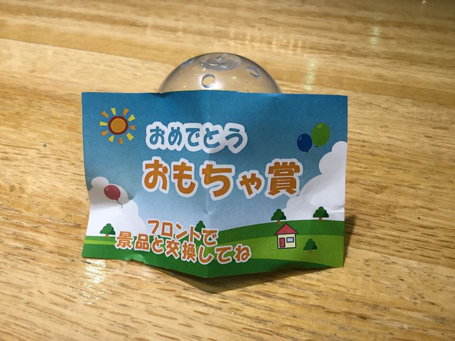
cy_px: 170
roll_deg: -1.2
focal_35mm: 31
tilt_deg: -37.4
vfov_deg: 45.4
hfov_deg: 58.4
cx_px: 228
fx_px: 407
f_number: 2.4
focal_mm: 3.3
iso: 25
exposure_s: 1/30
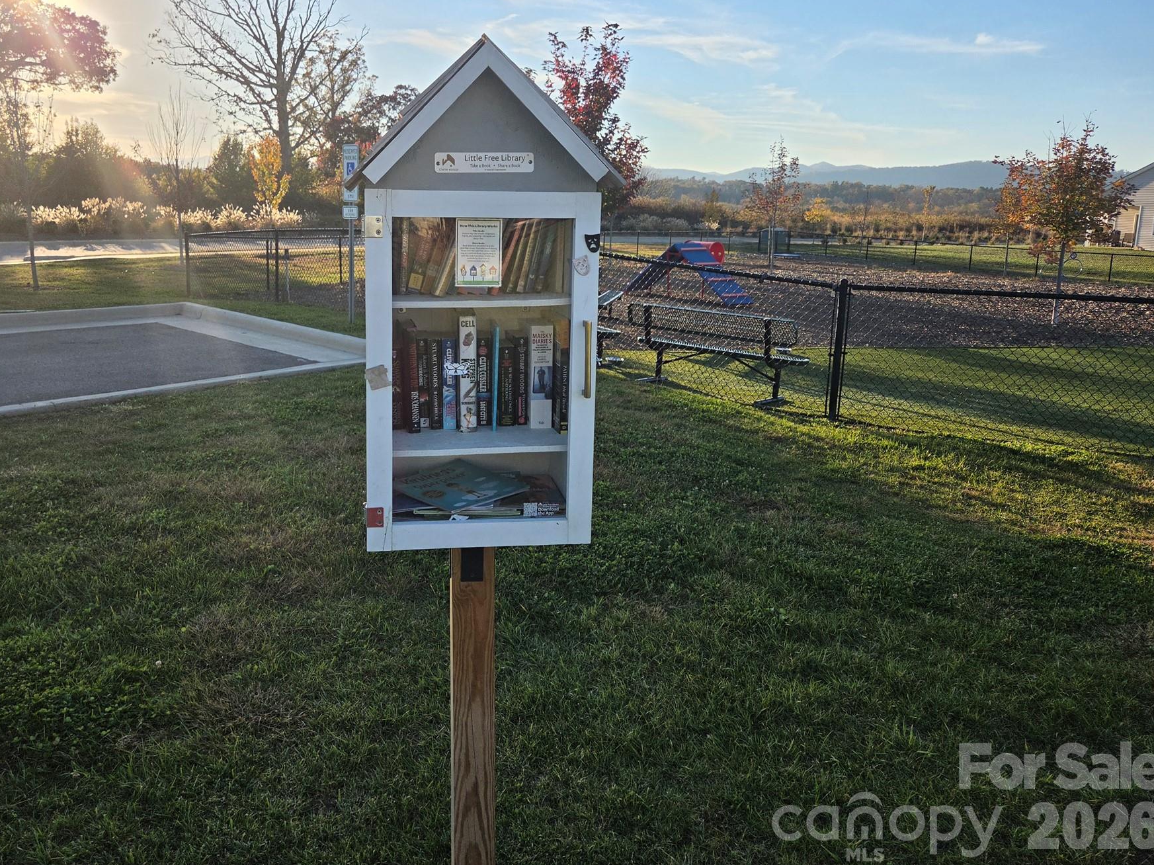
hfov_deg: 65.0
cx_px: 493
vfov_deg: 51.1
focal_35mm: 27
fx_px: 900
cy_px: 365
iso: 80
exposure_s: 1/7071
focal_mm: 5.4
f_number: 1.8
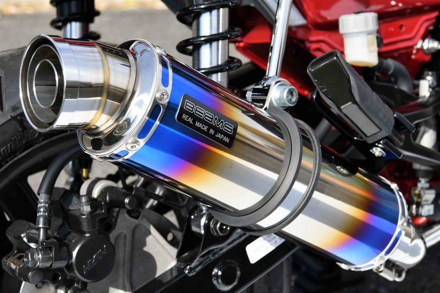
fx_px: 855
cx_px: 220
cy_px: 146
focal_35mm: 70
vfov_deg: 19.4
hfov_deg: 28.8
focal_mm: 70
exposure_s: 1/400
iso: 400
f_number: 13
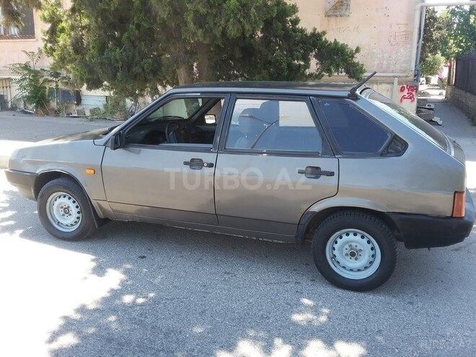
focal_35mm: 31
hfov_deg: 58.4
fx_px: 426
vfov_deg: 45.4
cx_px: 238
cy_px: 178
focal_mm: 3.3
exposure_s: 1/173
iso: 50
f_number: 2.2
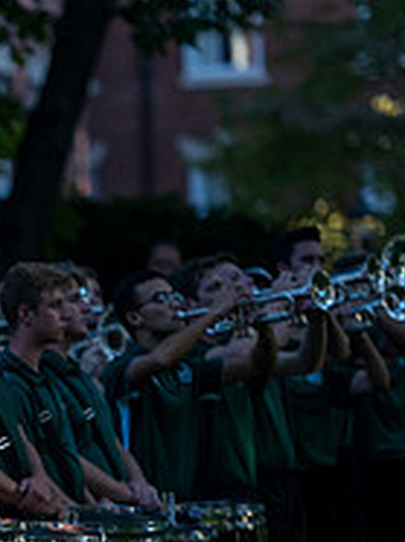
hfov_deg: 2.9
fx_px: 7974
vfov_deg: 3.9
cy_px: 446
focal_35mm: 510
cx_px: -291
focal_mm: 170
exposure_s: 1/2500
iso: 800
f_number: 2.8
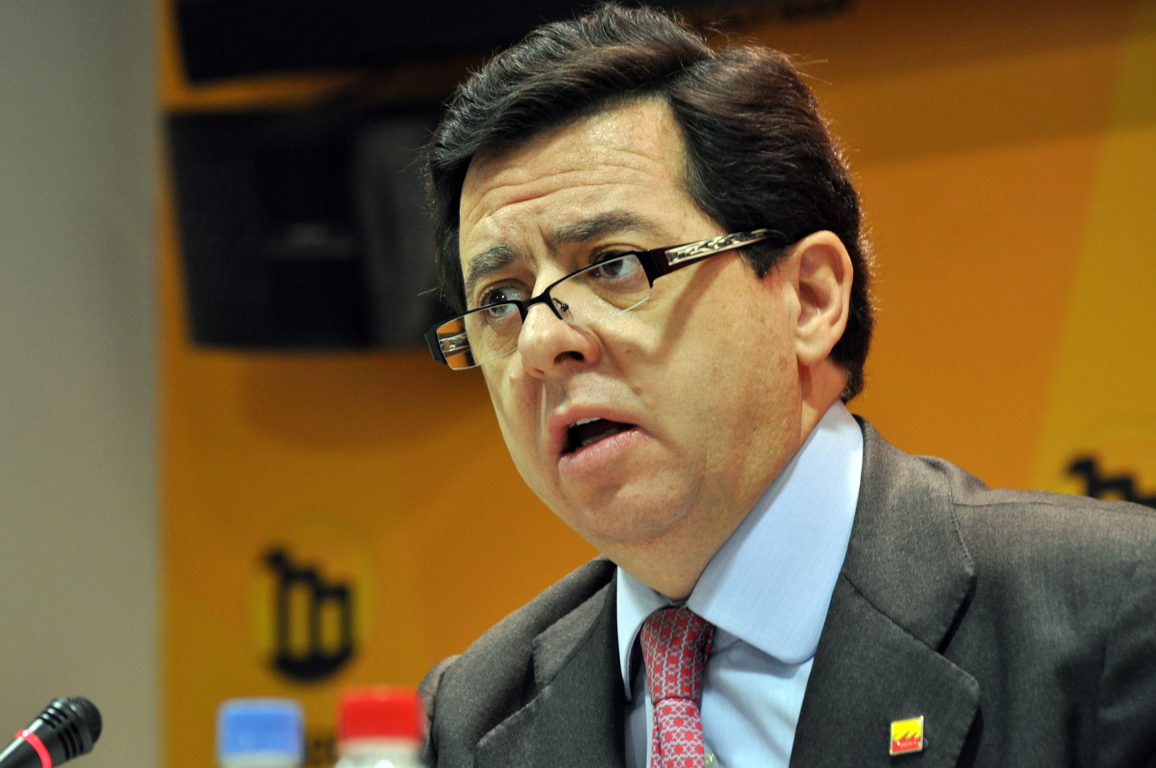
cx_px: 578
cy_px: 384
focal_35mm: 270
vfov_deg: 5.1
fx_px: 8659
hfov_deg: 7.6
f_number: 5
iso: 800
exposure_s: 1/20
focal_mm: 180
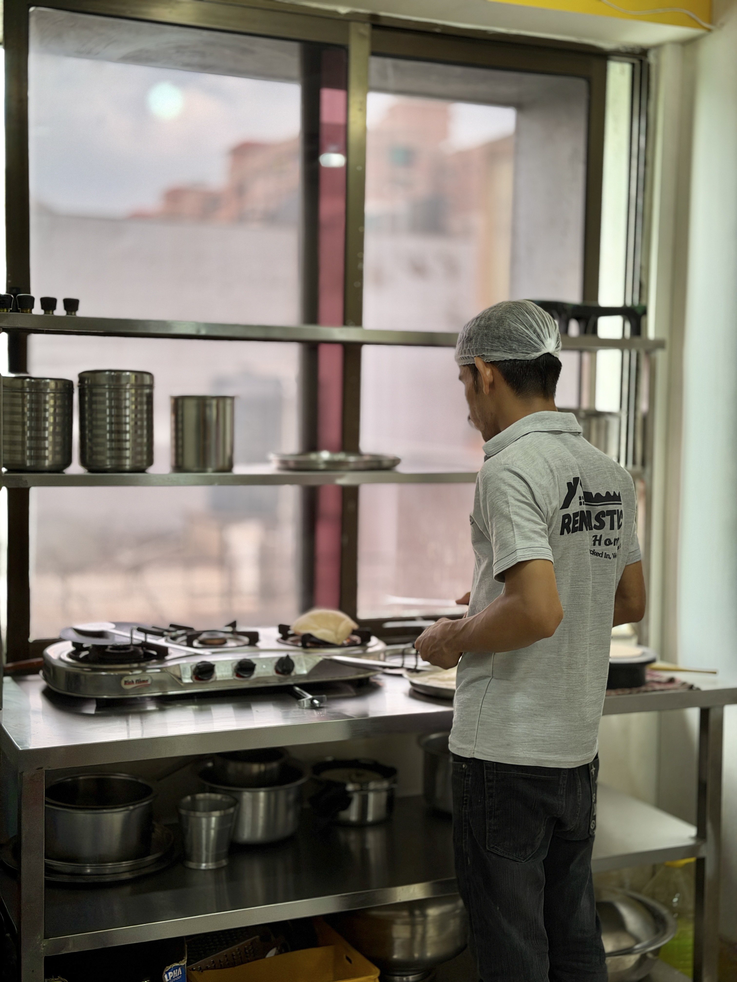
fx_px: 1363
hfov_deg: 30.3
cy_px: 491
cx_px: 368
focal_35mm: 48
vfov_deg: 39.7
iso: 64
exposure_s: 1/100
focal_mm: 6.76
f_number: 1.78
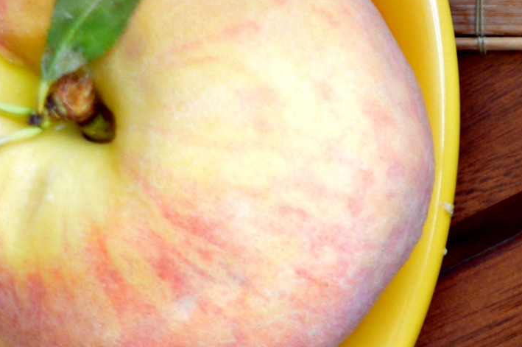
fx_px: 3259
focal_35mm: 225
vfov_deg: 6.1
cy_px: 253
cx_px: 1008
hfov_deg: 8.7
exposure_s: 1/50
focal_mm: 32
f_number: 4.5
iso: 400
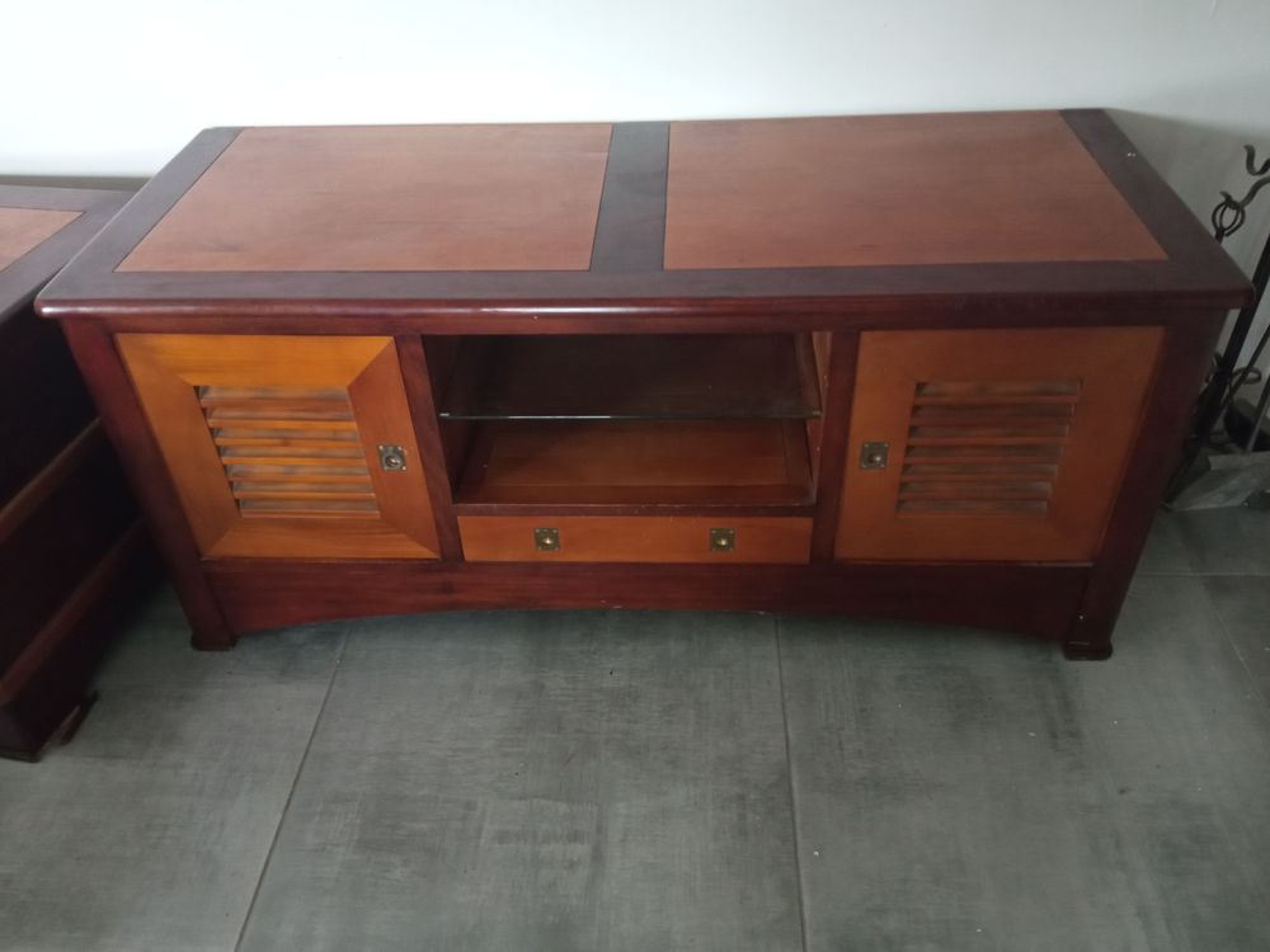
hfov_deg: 65.3
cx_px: 635
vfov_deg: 51.4
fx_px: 991
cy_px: 476
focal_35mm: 27
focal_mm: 3.79
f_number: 2.2
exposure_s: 1/20
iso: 1210
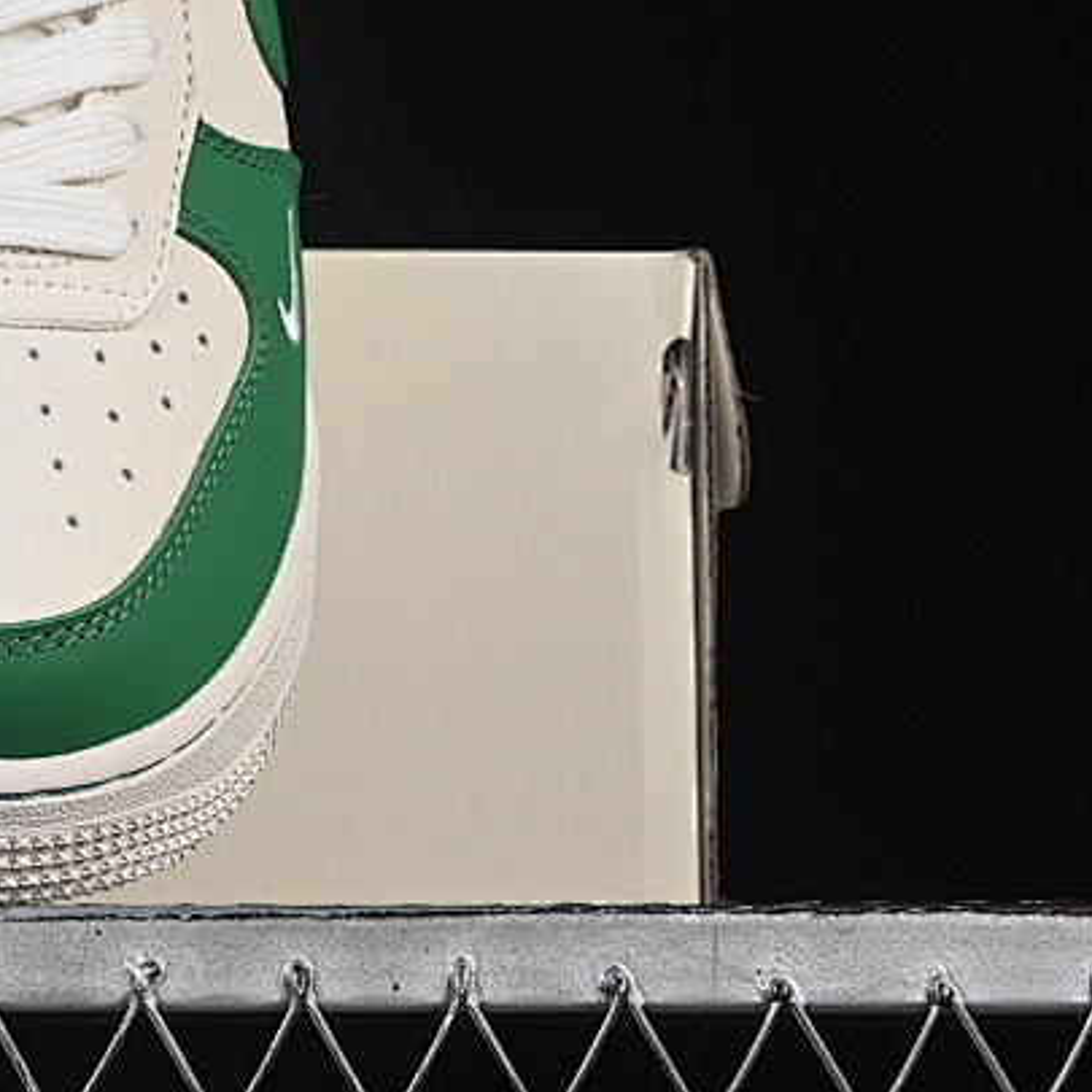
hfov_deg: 10.1
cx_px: -337
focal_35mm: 170
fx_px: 6067
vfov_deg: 10.3
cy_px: 297
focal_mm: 50
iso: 160
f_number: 8
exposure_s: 1/80
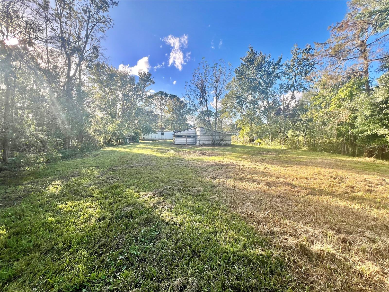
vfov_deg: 89.9
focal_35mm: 13
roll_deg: -0.8
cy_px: 146
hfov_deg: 106.2
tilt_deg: -3.9
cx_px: 194
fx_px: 146
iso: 32
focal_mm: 1.57
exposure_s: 1/355
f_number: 1.8
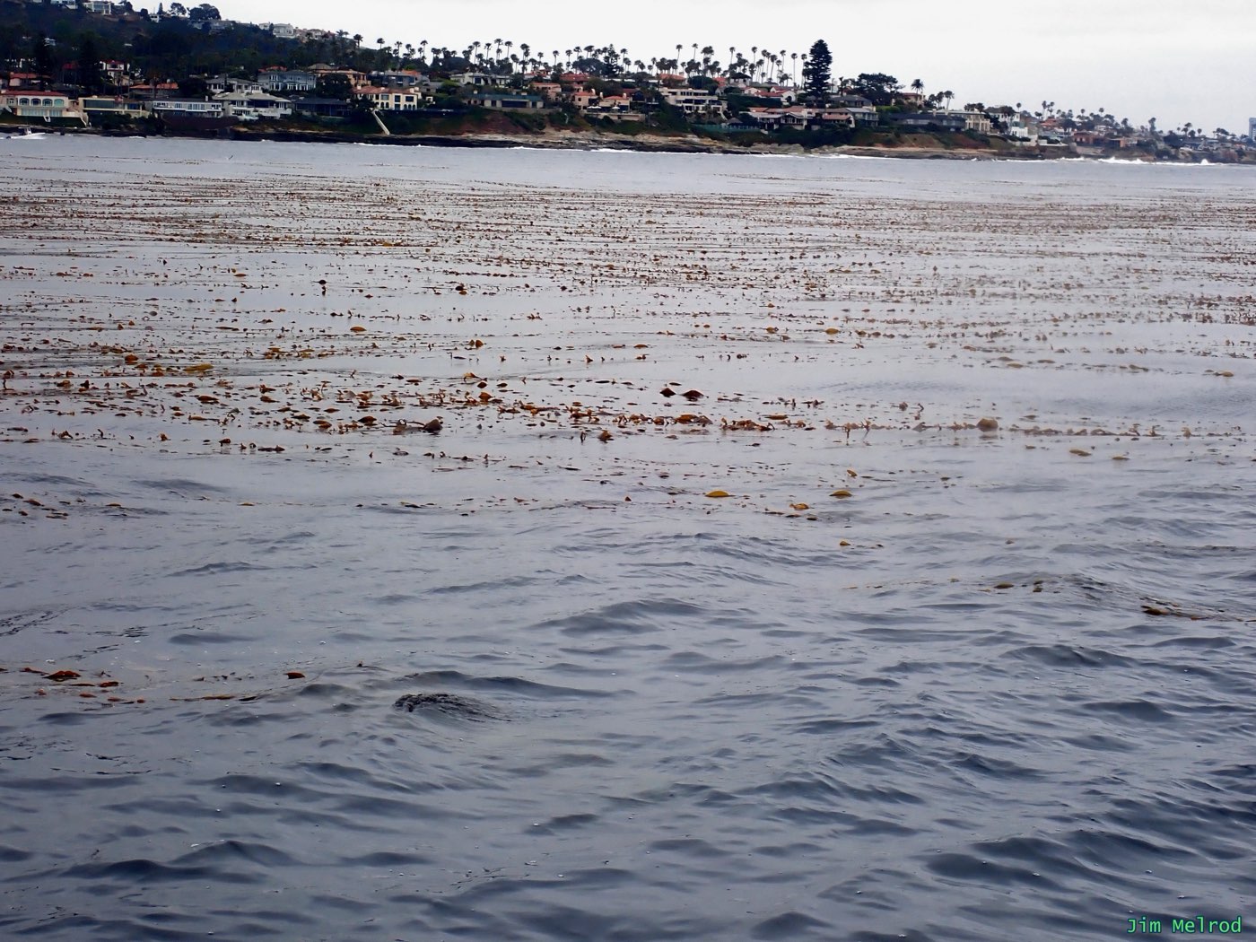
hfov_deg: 19.6
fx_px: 3628
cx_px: 628
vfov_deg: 14.8
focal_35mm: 100
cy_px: 471
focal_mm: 18
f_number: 6.3
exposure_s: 1/500
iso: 100
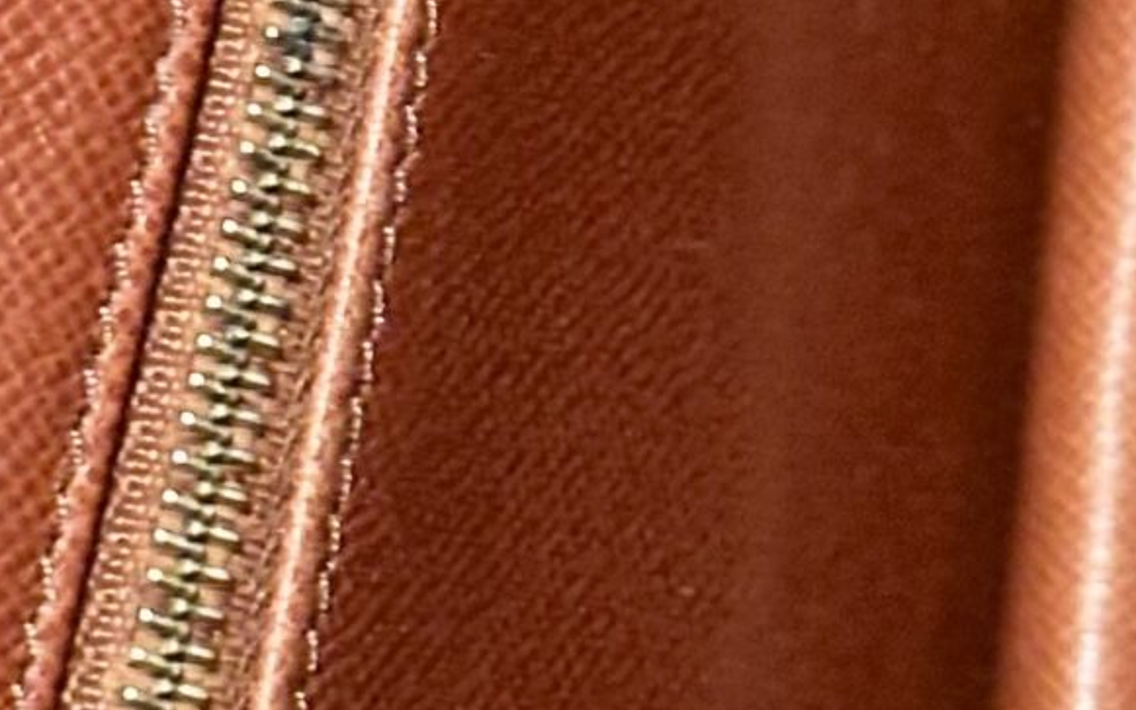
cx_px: 506
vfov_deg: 5.9
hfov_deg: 9.4
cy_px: 186
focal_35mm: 224
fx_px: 6934
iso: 250
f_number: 1.78
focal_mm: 6.86
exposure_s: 1/50
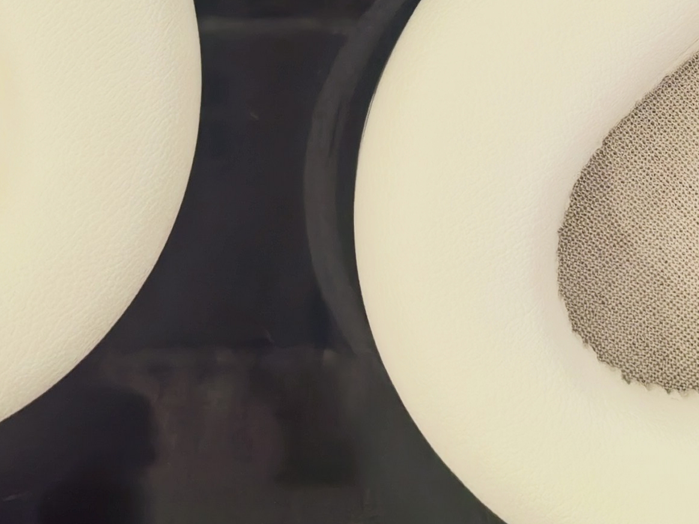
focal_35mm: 95
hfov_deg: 20.6
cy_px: -323
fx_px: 1918
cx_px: 303
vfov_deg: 14.3
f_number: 1.9
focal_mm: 5.5
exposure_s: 1/33
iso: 250
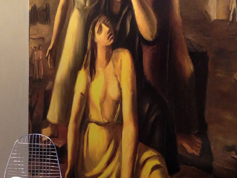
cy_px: 105
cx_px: 5
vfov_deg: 19.6
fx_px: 513
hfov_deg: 24.9
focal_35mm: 75
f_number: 2.4
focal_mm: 4.12
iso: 200
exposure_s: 1/20
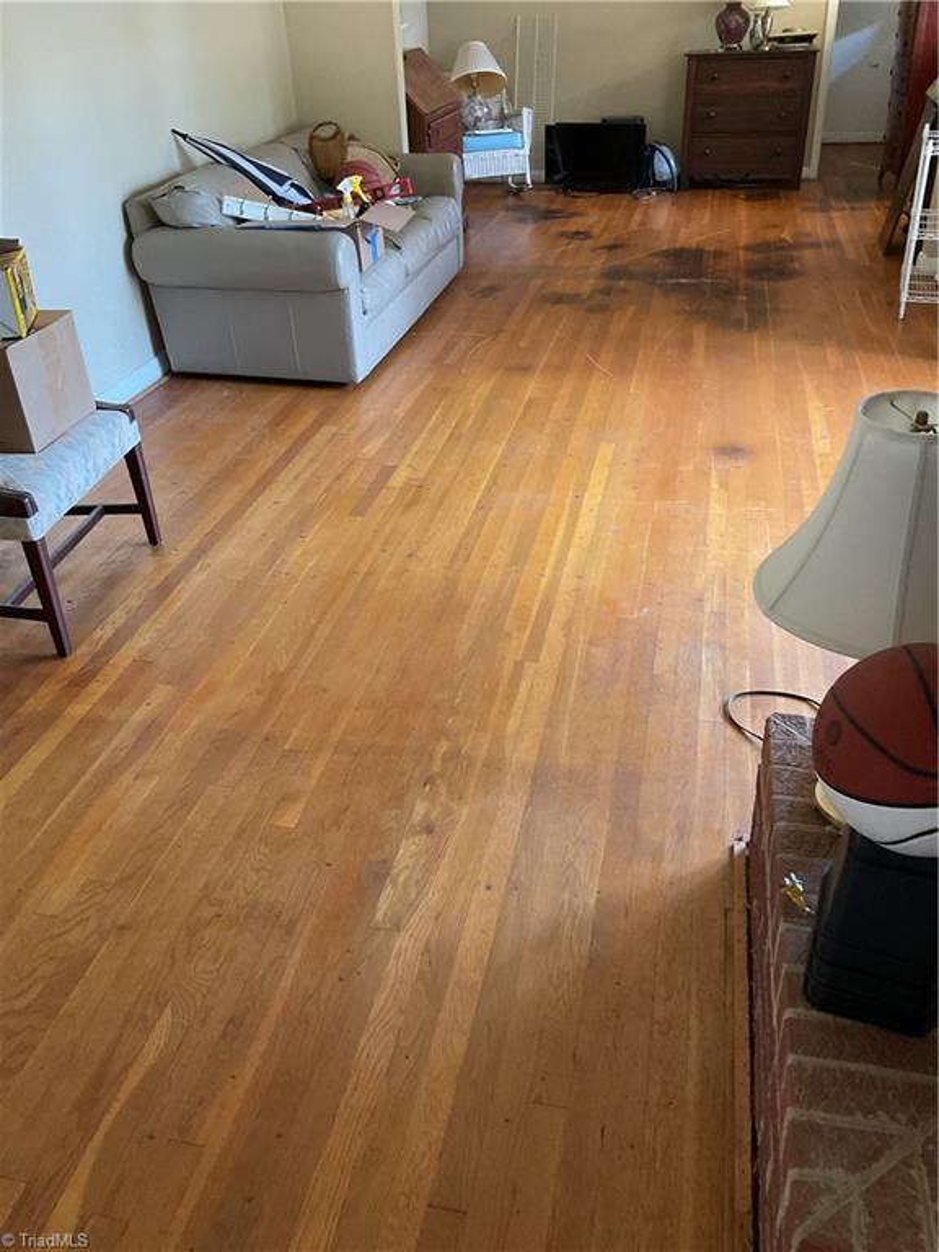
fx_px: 1049
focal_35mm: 29
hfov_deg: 48.2
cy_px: 626
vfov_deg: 61.7
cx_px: 470
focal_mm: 3
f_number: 1.8
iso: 200
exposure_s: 1/60
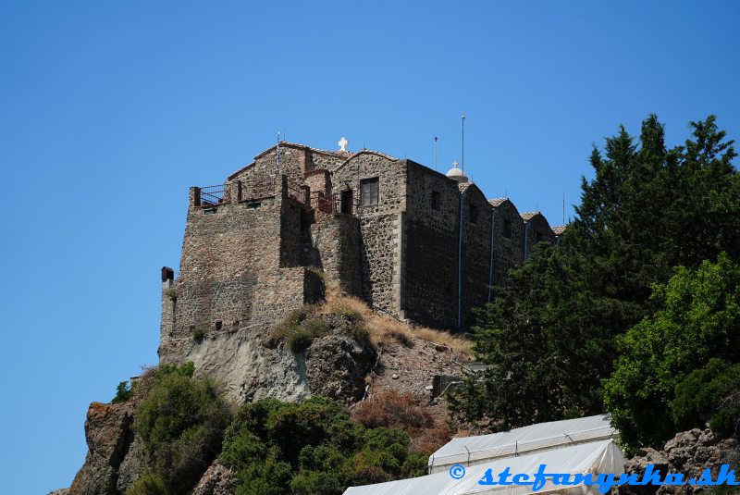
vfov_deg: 13.1
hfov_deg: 19.4
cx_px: 370
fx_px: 2160
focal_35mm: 105
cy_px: 248
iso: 100
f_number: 4
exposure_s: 1/500
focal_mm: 105
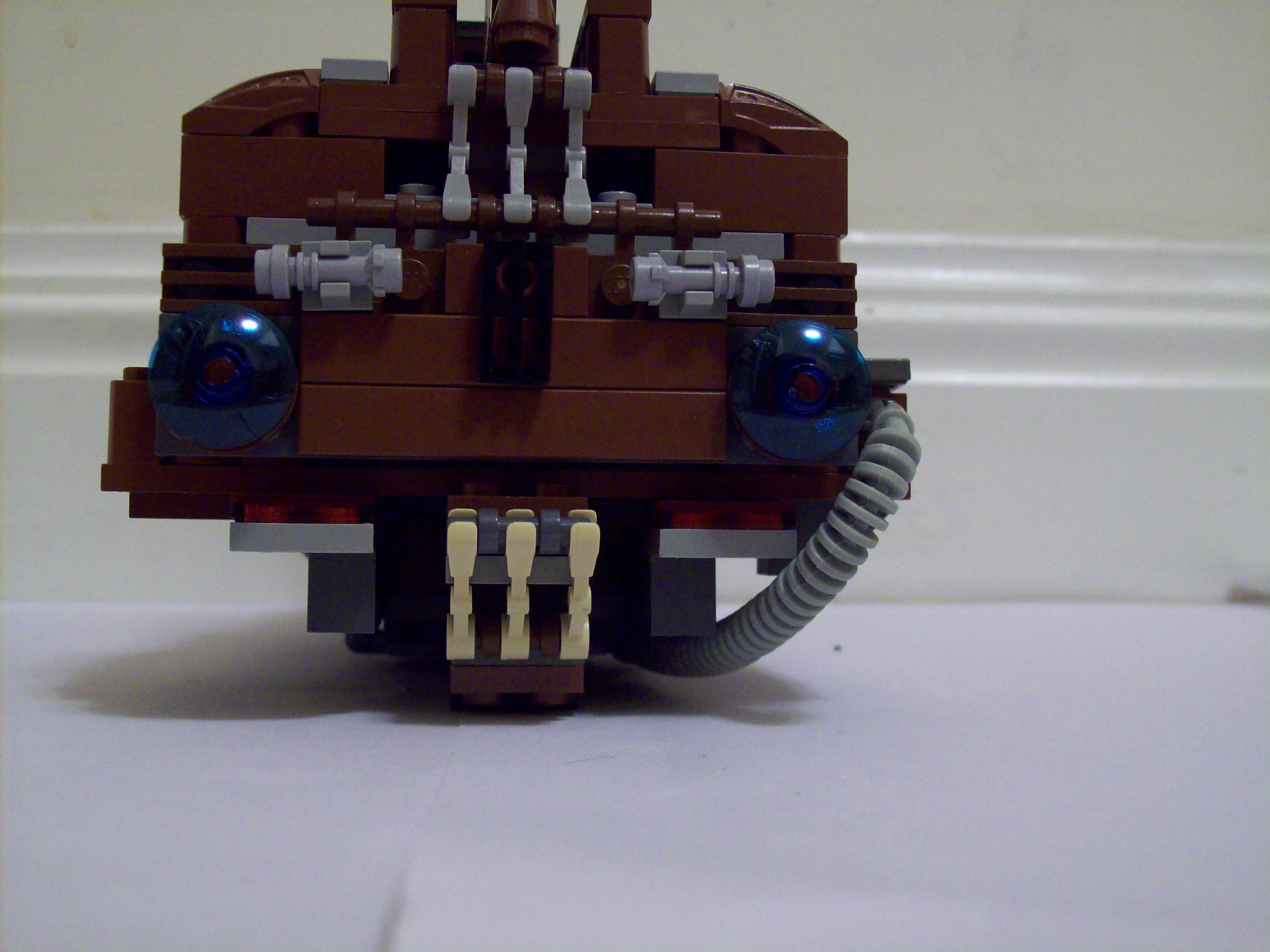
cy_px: 476
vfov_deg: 32.2
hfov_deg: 42.1
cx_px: 635
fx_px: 1650
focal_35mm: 45
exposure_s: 1/8
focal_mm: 7.6
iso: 200
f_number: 3
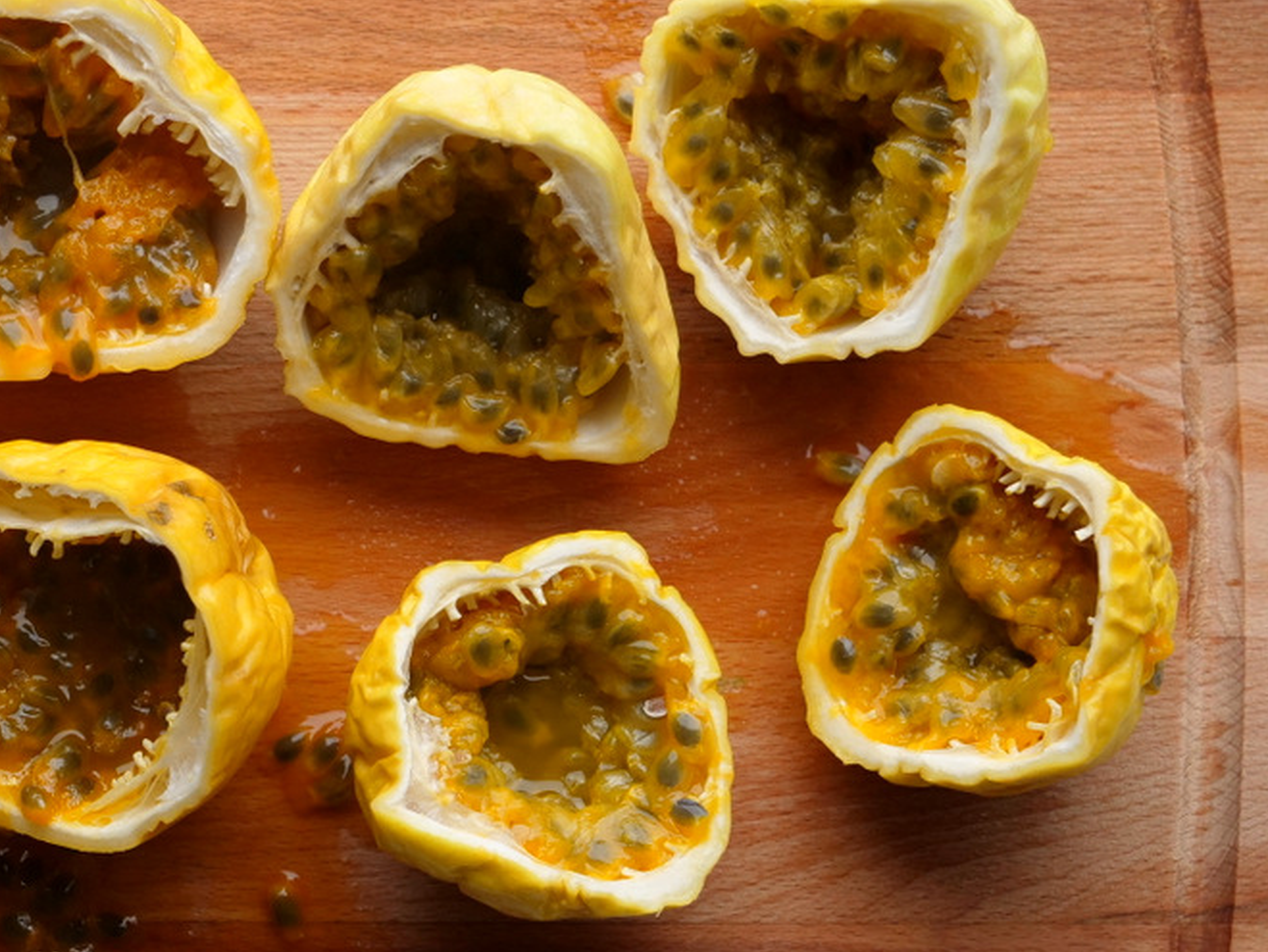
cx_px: 314
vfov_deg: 16.2
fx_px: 3335
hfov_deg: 21.3
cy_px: 433
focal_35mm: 91
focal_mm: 25
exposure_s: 1/60
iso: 500
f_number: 3.5
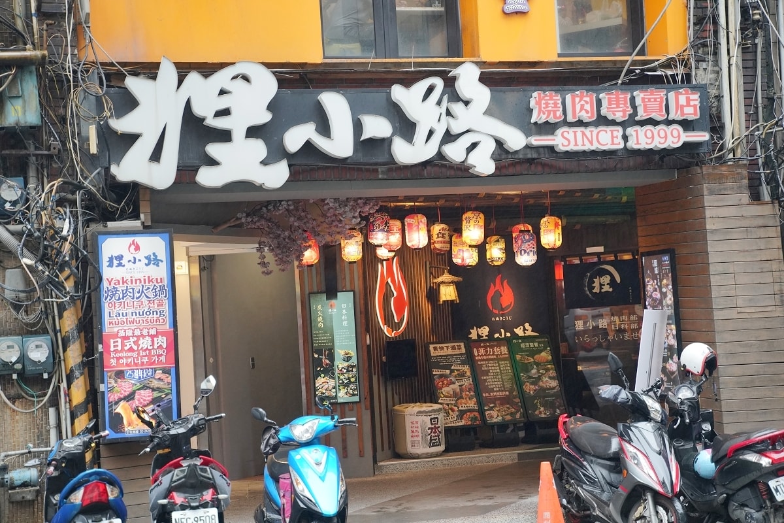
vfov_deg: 21.6
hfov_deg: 31.9
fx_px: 1372
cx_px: 392
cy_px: 262
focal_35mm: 63
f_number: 3.5
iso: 1600
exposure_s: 1/160
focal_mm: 63
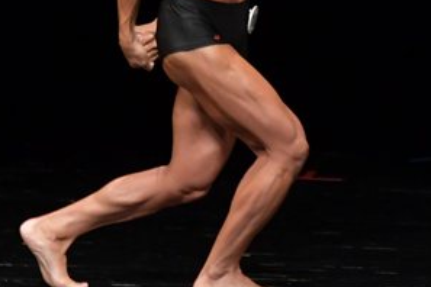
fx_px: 8907
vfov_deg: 1.8
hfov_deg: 2.8
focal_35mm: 744
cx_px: 245
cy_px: 61
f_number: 5.6
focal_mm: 190
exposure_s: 1/400
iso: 3200
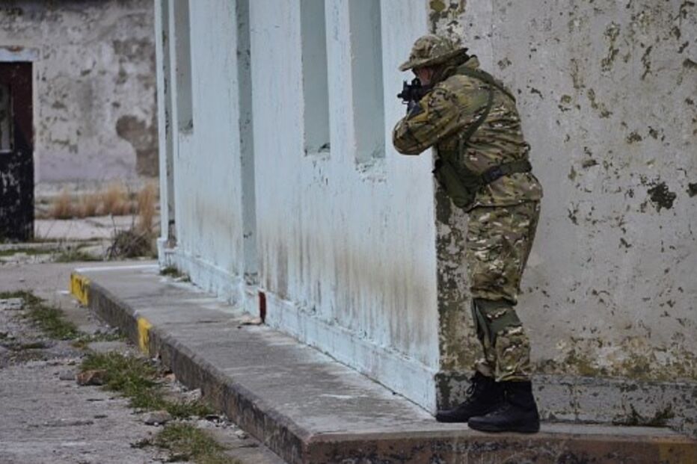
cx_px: 348
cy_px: 232
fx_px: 4791
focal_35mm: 248
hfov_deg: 8.3
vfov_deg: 5.5
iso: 800
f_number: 5.6
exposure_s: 1/500
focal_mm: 165
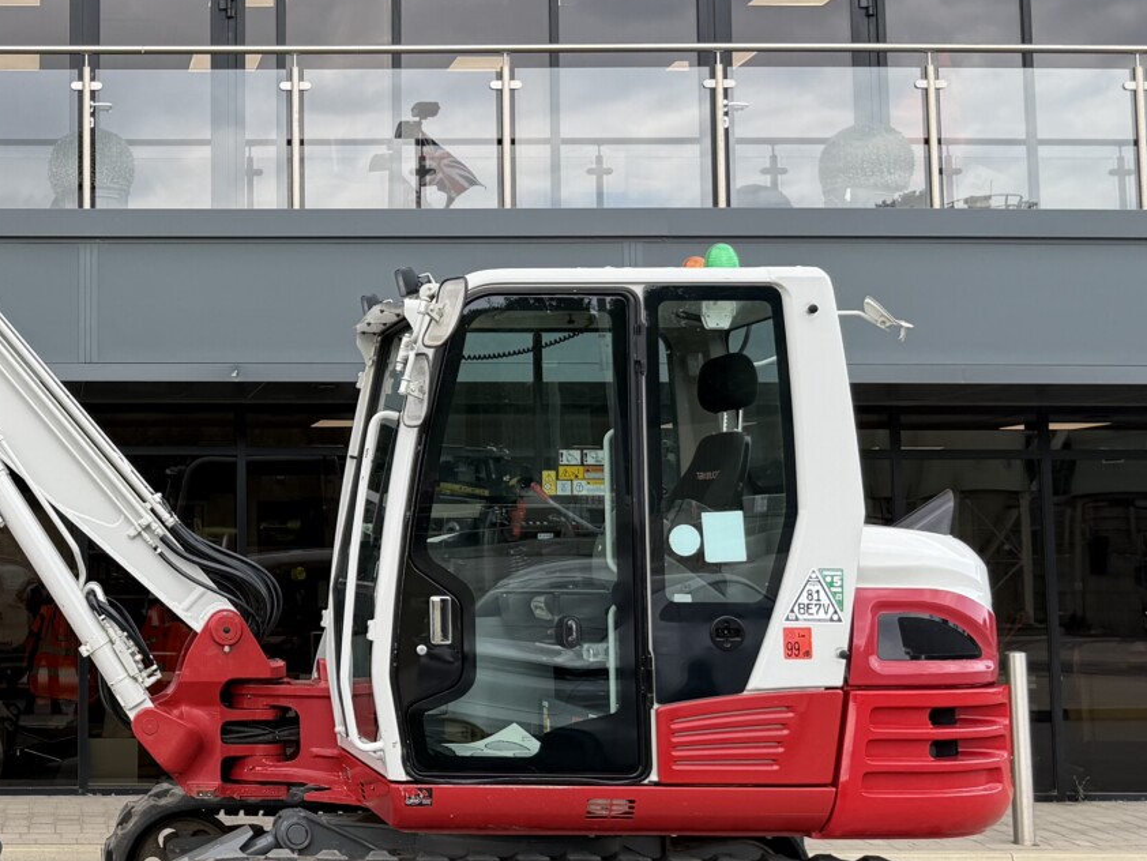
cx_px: 68
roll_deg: +0.3
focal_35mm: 57
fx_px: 1889
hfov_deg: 31.8
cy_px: 391
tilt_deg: +5.0
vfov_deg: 25.7
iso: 80
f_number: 1.78
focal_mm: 6.76
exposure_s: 1/632
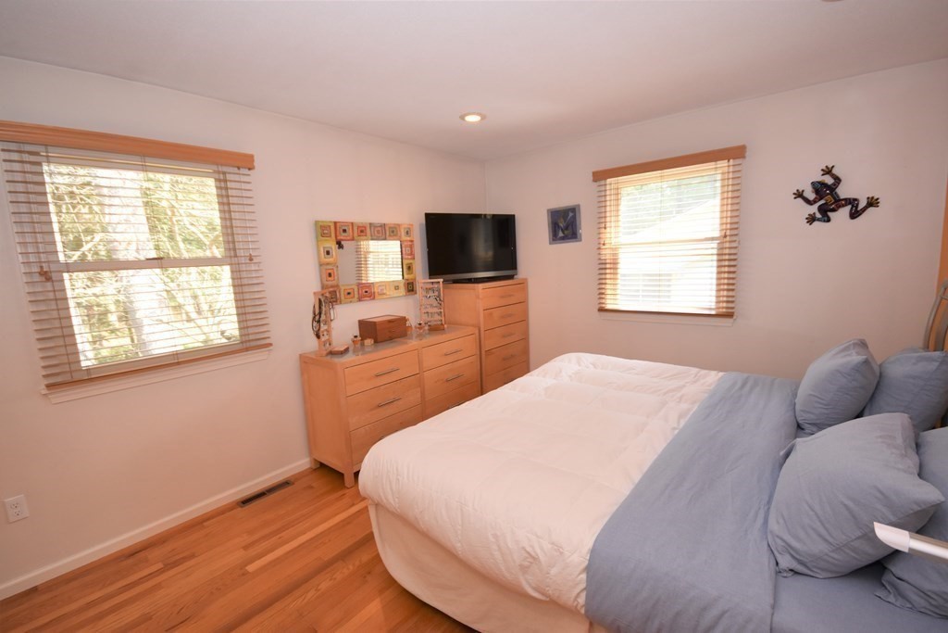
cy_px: 316
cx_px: 474
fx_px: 395
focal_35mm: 15
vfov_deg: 77.3
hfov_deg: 100.4
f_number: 5.6
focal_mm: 10
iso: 800
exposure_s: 1/125
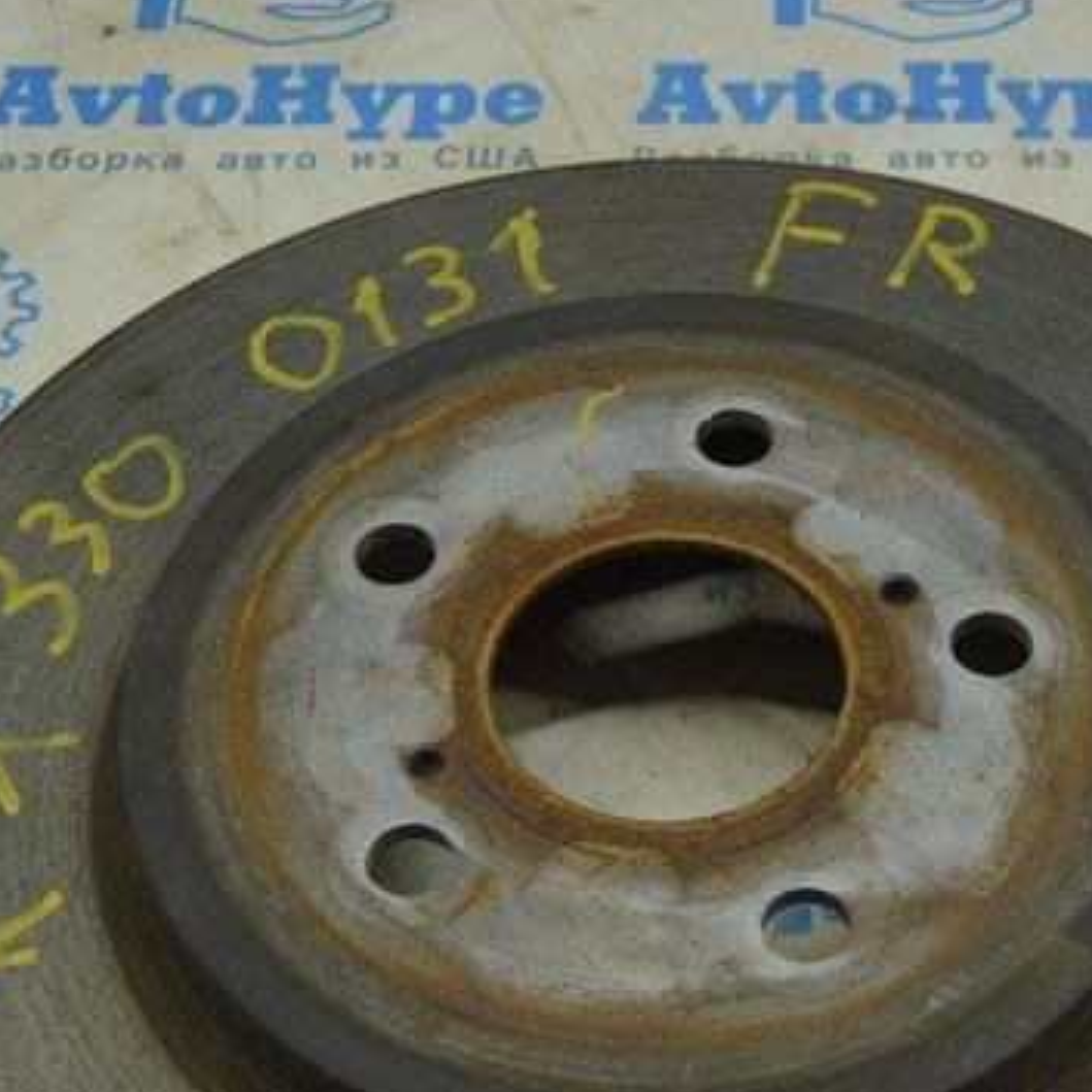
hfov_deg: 23.3
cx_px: 712
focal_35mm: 74
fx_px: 2641
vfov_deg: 23.0
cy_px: 880
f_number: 5.6
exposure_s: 1/40
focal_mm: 20
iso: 400
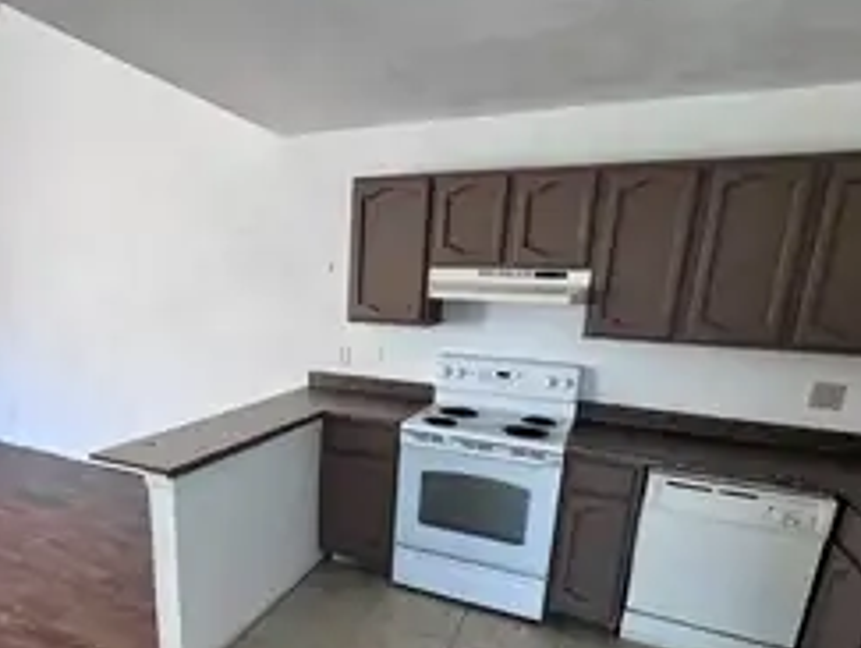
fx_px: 573
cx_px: 322
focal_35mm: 23
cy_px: 425
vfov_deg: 57.9
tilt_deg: -11.3
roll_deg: -4.7
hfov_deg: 72.6
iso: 125
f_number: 2.2
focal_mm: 2.22
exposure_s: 1/99
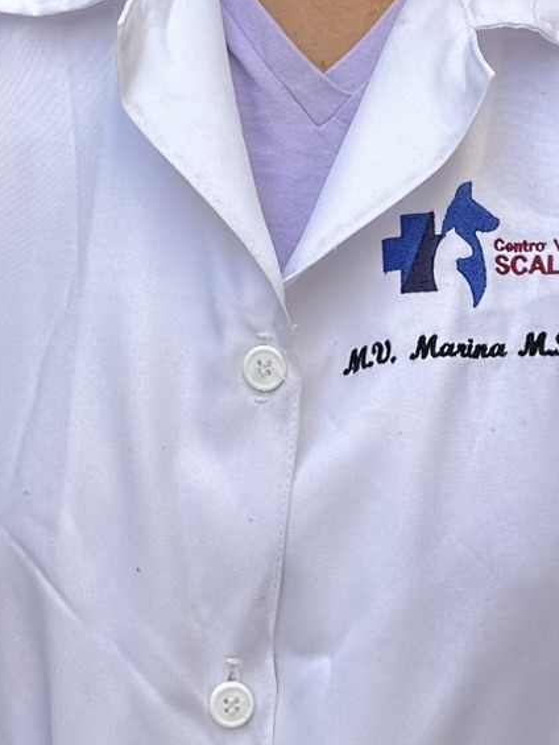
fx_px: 1873
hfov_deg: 17.0
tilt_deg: -5.5
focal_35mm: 87
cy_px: -108
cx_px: 286
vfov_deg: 21.2
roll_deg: -2.4
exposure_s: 1/803
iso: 80
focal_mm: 6.86
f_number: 1.78
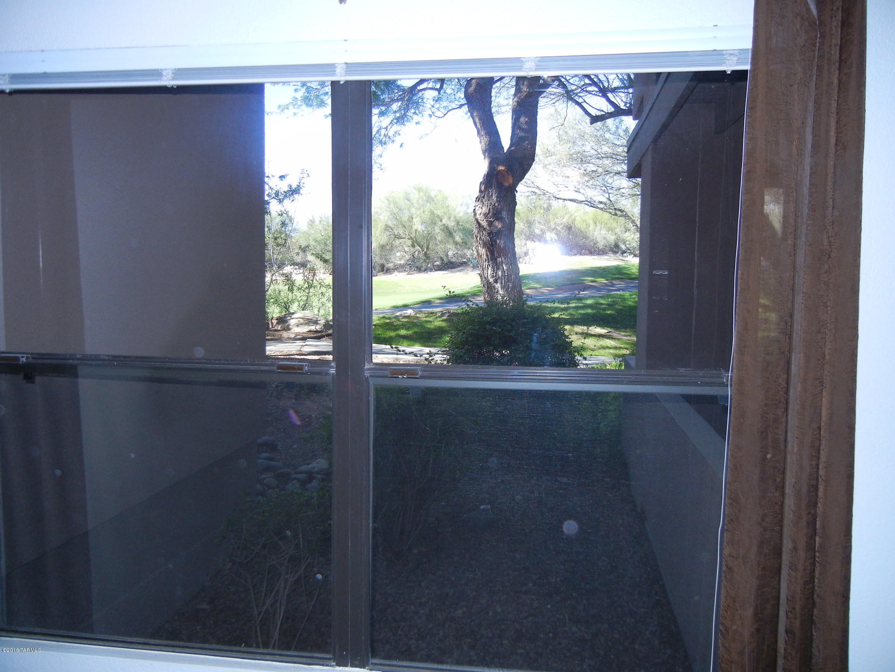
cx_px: 448
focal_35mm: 30
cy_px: 336
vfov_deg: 46.8
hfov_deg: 60.0
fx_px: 776
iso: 230
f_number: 3.5
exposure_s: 1/398
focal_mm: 5.4
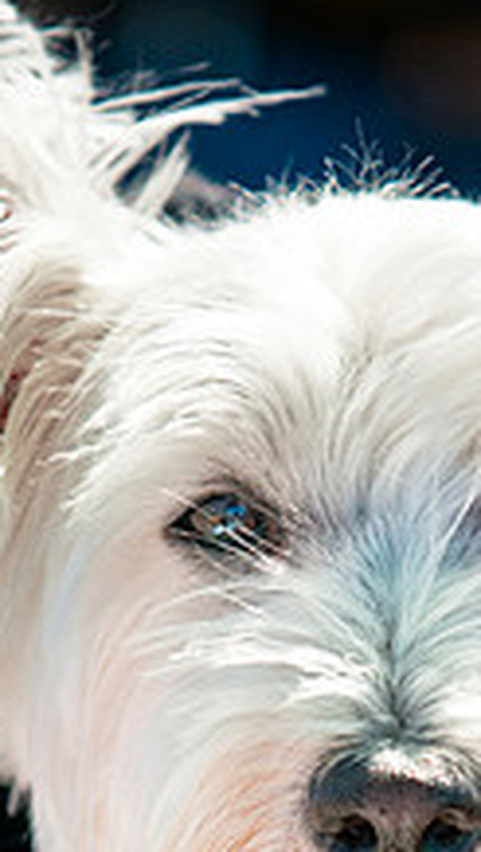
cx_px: 315
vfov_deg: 3.8
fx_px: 12806
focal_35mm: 566
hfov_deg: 2.2
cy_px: 793
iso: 400
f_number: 5
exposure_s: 1/2500
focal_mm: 175
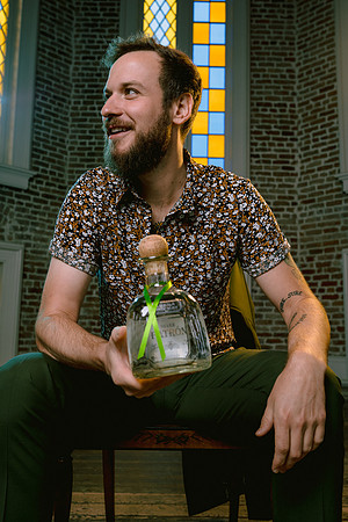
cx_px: 174
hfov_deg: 37.9
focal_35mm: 35
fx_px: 507
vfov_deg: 54.4
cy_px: 261
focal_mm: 35
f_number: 5.6
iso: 200
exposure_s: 1/160
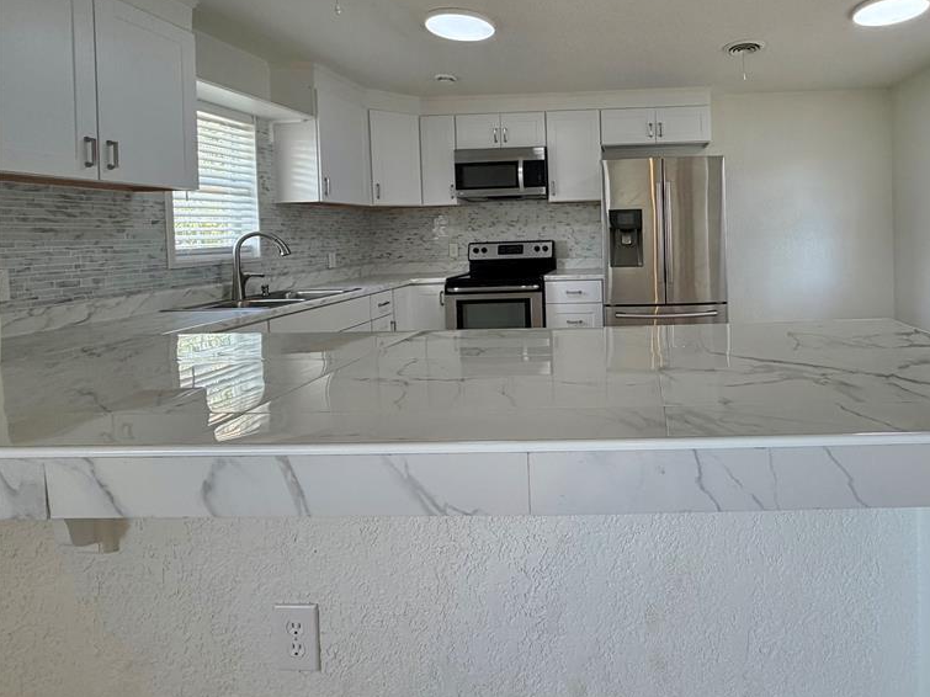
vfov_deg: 67.0
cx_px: 626
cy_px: 239
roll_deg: +2.1
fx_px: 510
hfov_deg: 81.6
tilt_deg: -1.3
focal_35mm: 19
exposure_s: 1/120
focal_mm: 2.22
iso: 160
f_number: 2.2
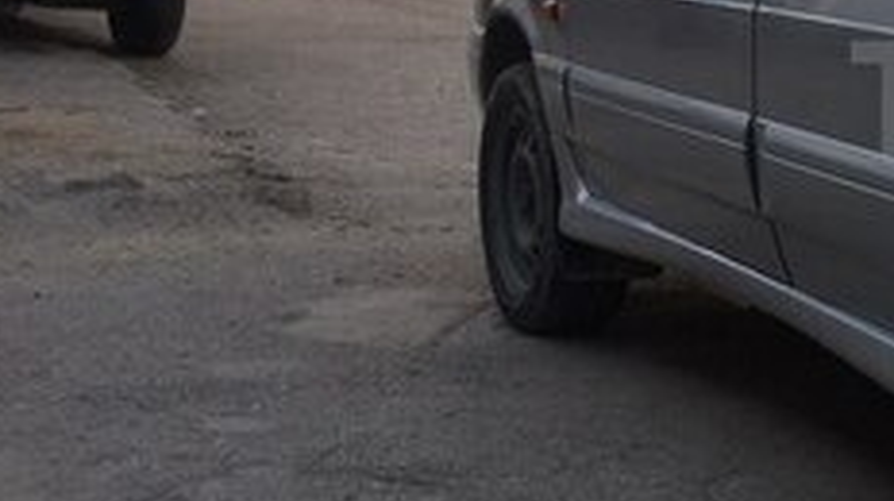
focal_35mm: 90
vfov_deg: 13.3
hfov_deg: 20.9
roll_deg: +1.1
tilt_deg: -9.3
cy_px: 98
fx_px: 2132
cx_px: 1245
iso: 32
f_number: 2.2
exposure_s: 1/204
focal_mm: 4.15
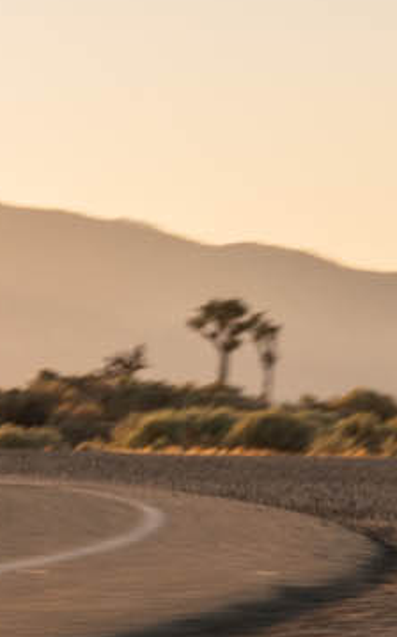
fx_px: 5019
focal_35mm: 290
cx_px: -1593
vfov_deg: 7.3
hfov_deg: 4.0
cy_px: 385
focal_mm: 31.5
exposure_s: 1/15
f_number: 14
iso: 80
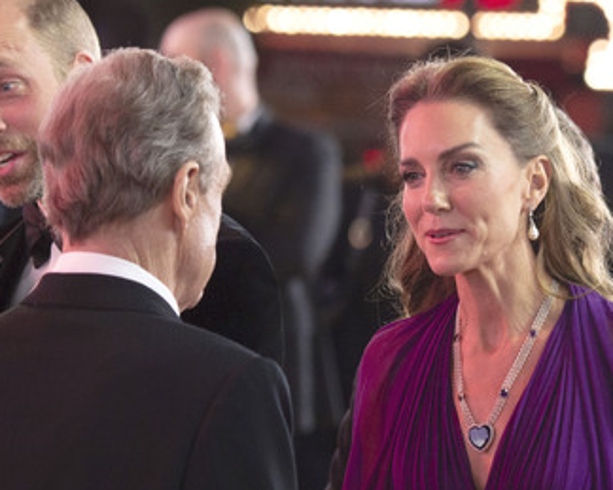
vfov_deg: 4.1
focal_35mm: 375
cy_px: 303
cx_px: 465
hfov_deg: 5.2
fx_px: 6801
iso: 1600
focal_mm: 185
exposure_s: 1/250
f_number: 5.3
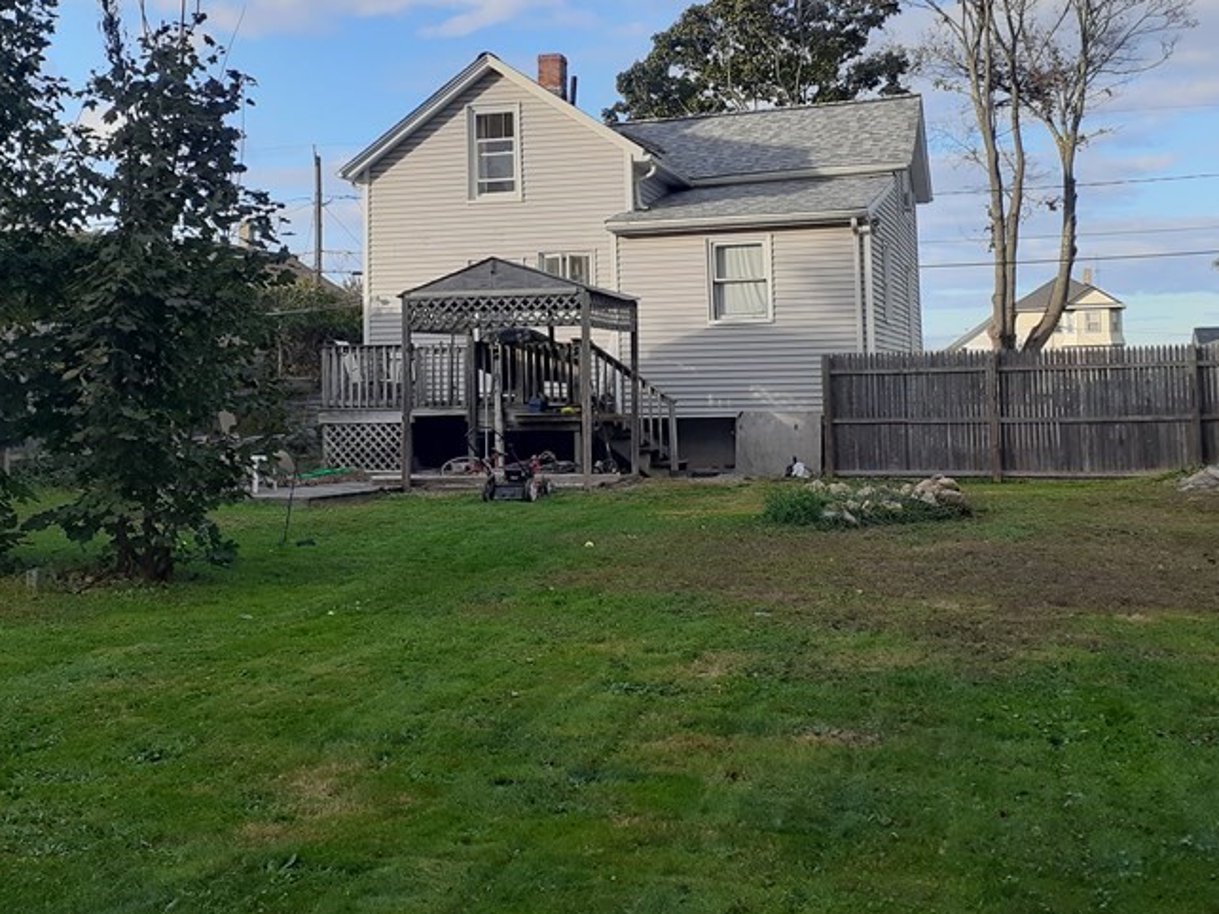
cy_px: 303
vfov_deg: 33.3
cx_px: 582
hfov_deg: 43.8
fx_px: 1514
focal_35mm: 43
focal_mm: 3.6
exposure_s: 1/613
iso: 40
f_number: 1.9
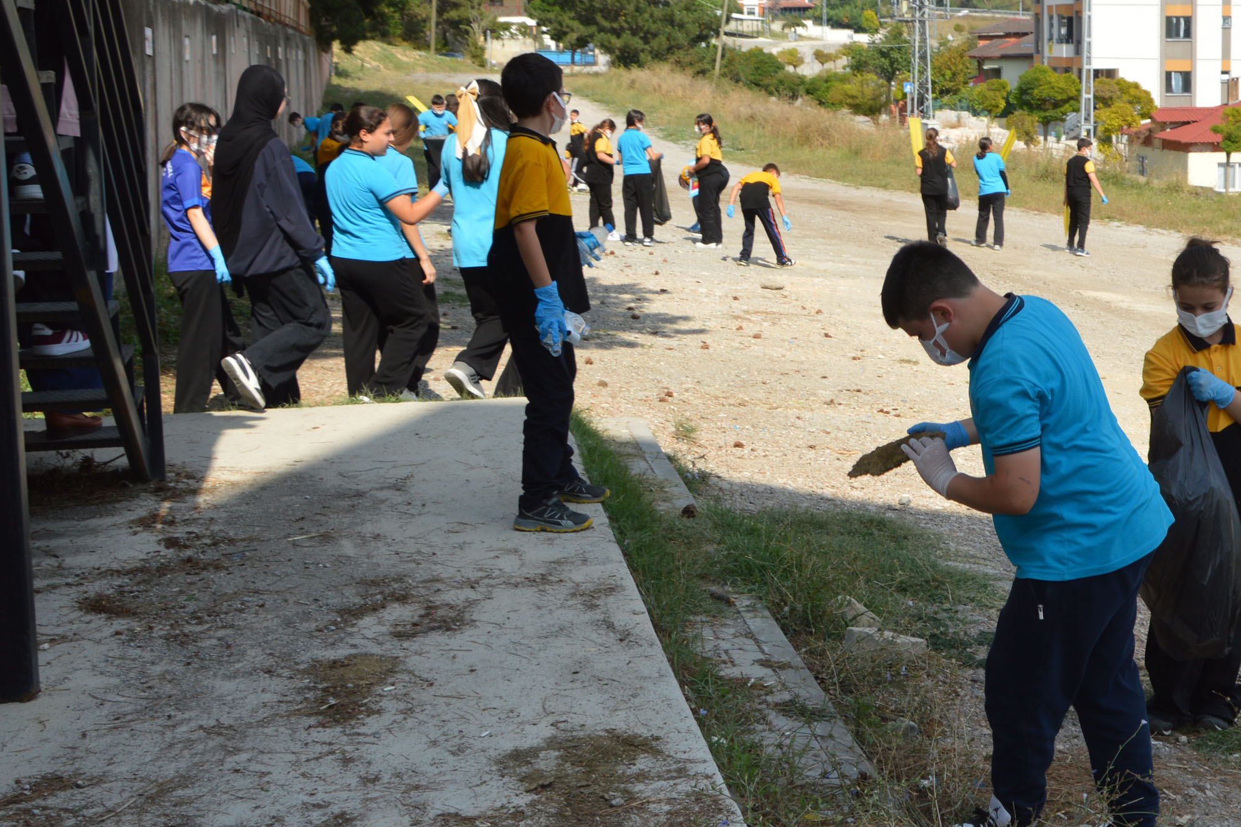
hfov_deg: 41.2
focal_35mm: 47
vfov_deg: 28.6
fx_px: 1620
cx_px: 852
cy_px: 338
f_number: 10
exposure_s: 1/200
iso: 100
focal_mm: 22
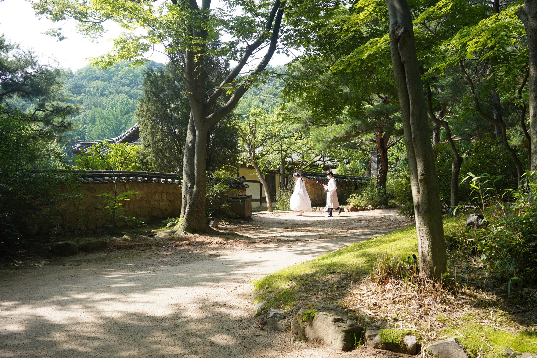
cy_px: 179
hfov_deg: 54.4
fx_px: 522
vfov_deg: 37.9
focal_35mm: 35
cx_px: 268
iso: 250
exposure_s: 1/200
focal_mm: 35
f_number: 6.3
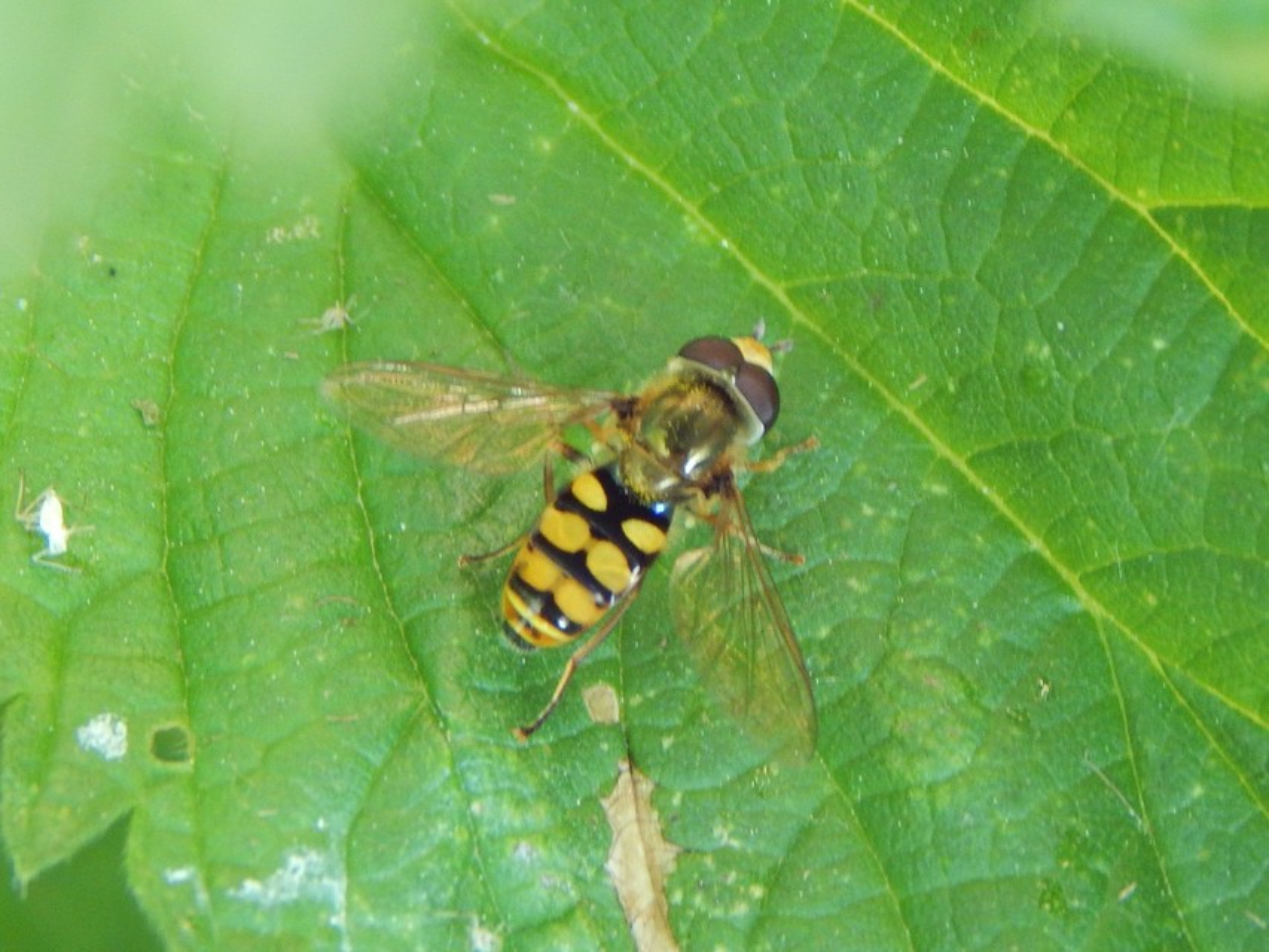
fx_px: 5866
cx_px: 634
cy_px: 476
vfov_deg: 9.3
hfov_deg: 12.3
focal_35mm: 160
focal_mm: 28.7
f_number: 5.1
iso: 280
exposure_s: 1/30
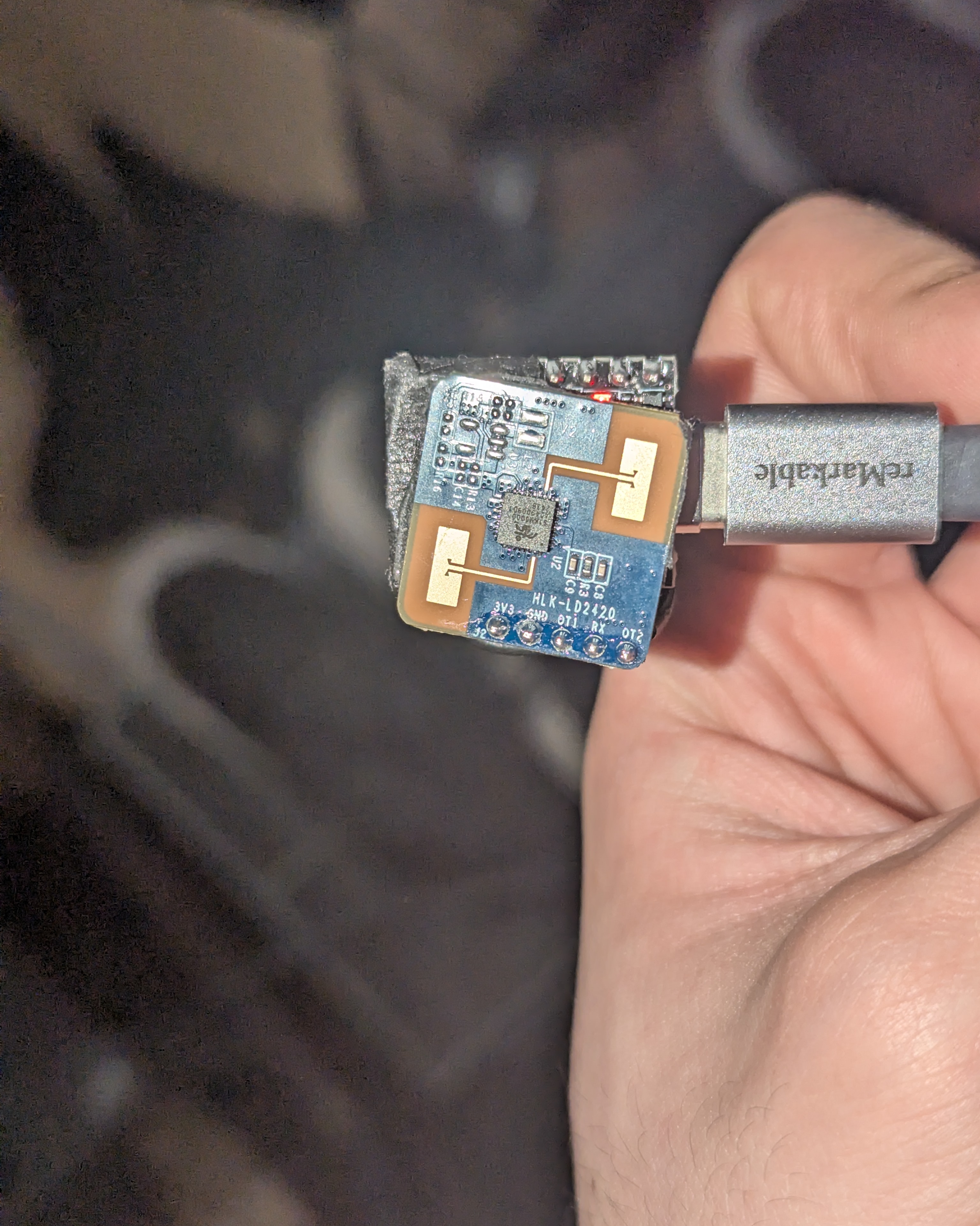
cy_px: 613
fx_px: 1813
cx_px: 491
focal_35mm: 50
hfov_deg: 30.3
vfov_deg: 37.3
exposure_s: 1/280
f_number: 1.85
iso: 253
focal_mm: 6.81
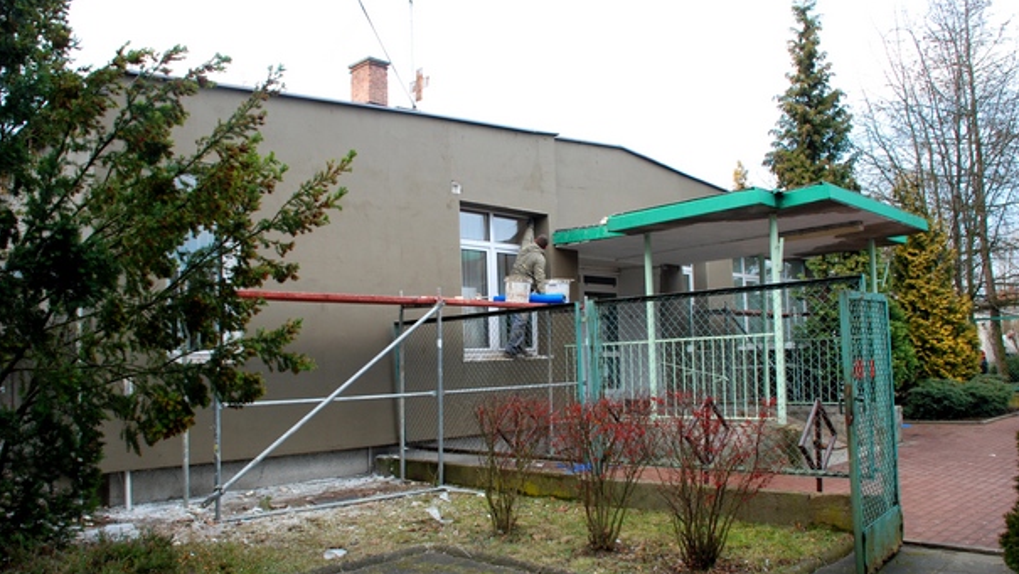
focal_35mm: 29
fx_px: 784
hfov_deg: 66.0
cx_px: 514
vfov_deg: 40.2
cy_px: 306
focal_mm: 18
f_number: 5
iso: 400
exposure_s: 1/60
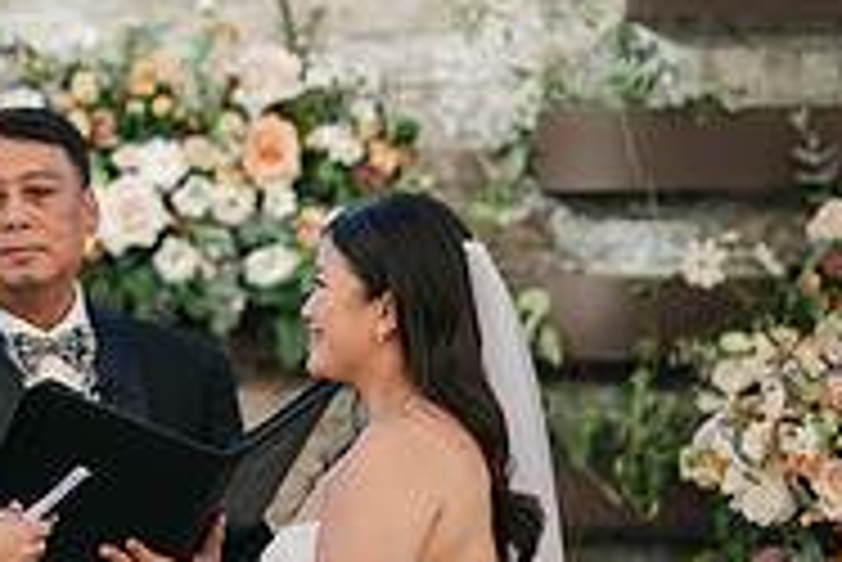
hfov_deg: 6.3
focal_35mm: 327
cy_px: 101
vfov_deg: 4.2
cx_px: 18
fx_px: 7654
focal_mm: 105
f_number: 1.4
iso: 64
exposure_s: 1/2500
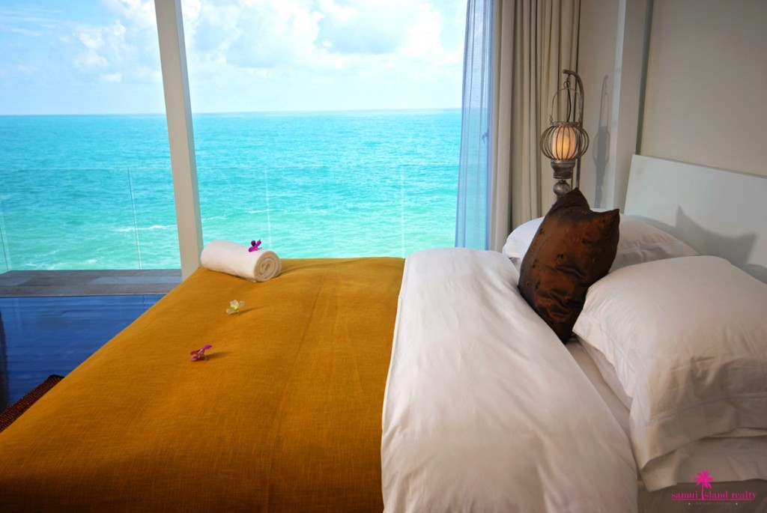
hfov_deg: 61.9
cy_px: 256
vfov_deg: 43.7
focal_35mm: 30
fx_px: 640
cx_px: 384
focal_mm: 20
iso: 100
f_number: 5.6
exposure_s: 1/250
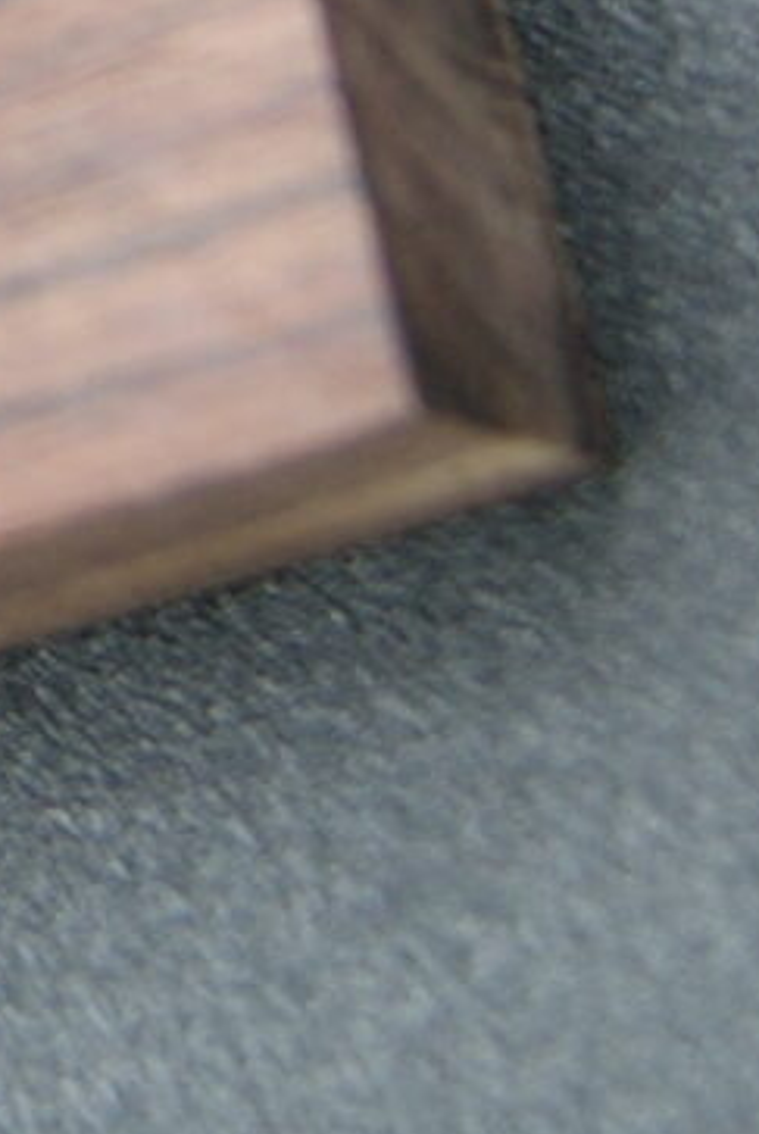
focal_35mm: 296
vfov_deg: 6.8
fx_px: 9334
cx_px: -1465
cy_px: -840
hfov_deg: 4.5
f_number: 4.5
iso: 125
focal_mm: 28
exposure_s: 1/50
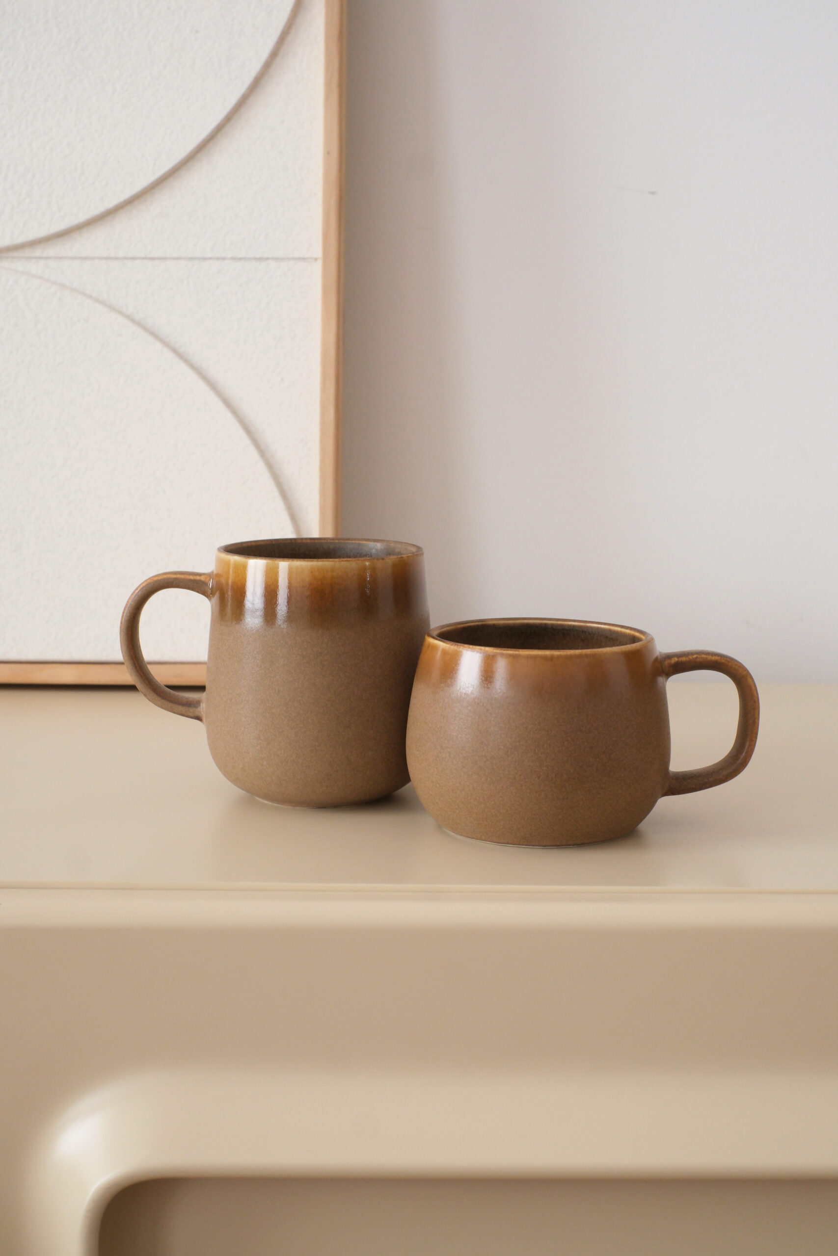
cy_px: 628
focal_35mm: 53
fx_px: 1850
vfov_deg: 37.5
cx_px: 419
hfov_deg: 25.5
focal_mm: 35
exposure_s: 1/52
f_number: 2.8
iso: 160
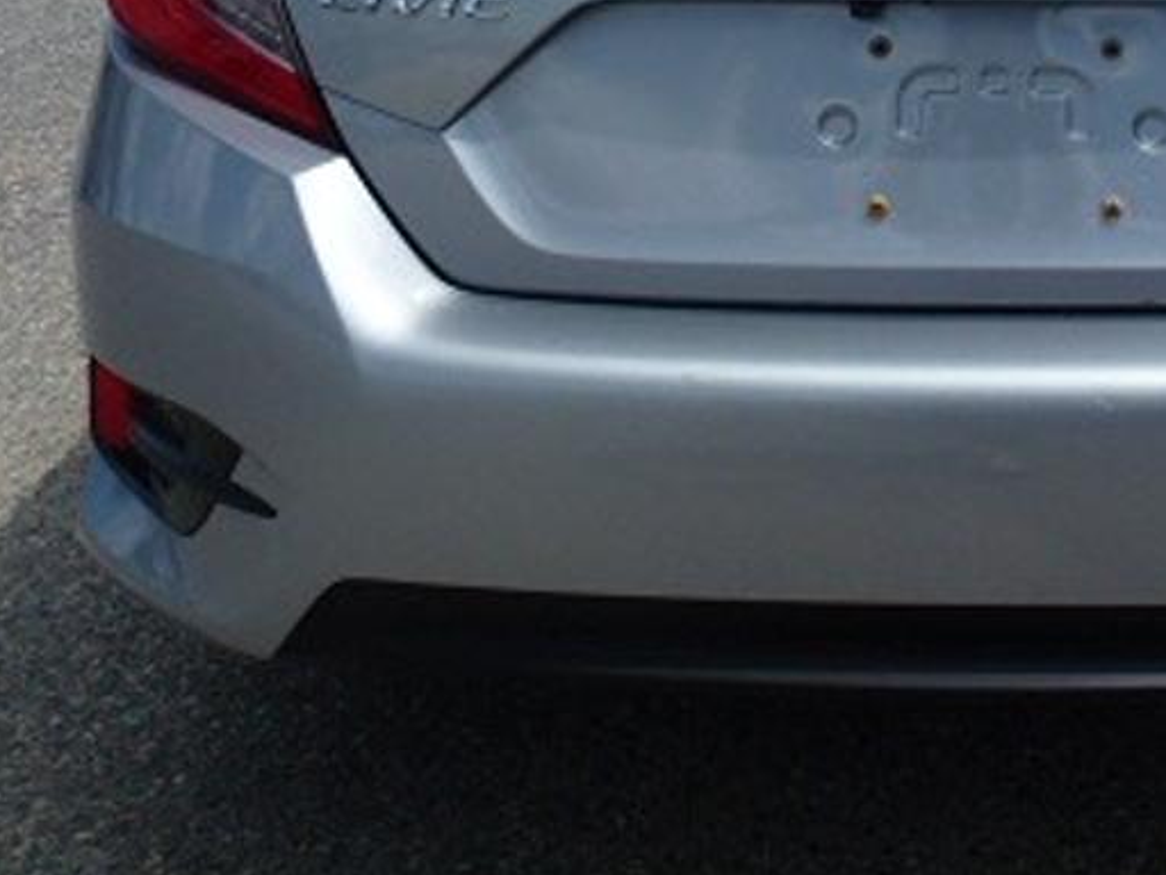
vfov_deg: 22.8
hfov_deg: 31.2
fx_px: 2021
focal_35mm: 60
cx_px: 972
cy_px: -125
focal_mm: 4.3
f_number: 4
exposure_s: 1/1000
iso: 100
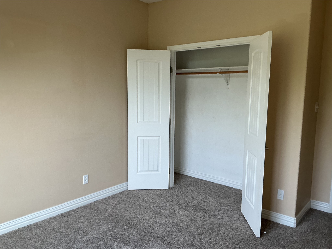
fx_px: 278
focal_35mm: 29
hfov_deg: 61.7
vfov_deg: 48.2
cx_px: 166
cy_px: 124
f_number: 1.8
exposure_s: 1/100
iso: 50
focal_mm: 3
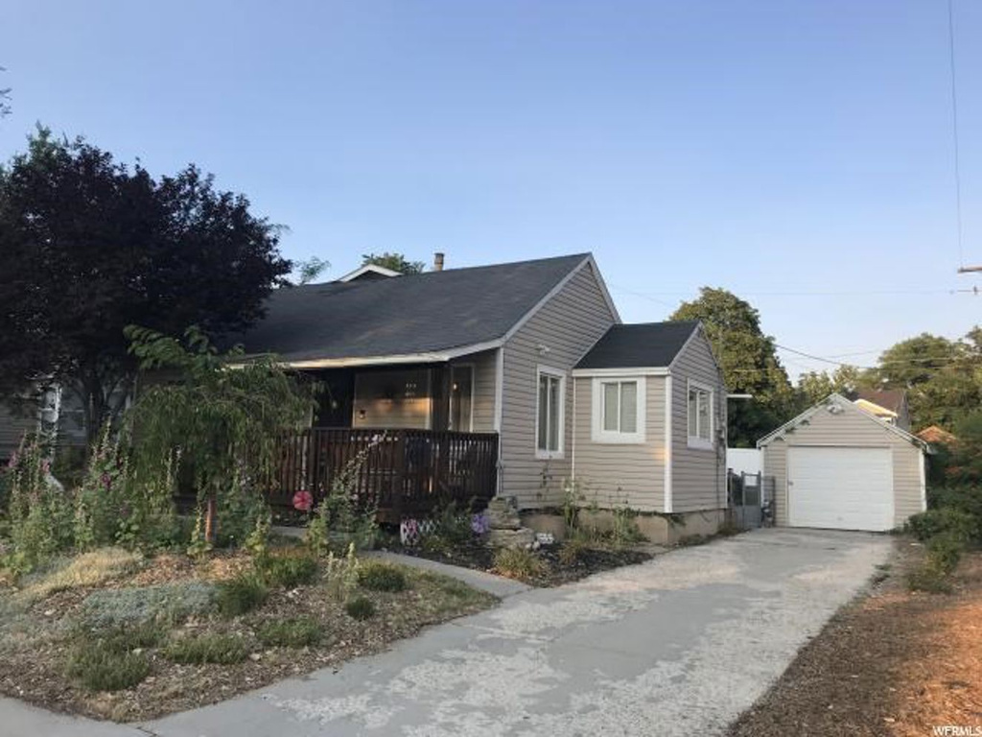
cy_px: 368
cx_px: 491
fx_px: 794
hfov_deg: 63.4
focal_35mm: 28
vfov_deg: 49.7
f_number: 1.8
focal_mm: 3.99
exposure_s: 1/556
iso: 20
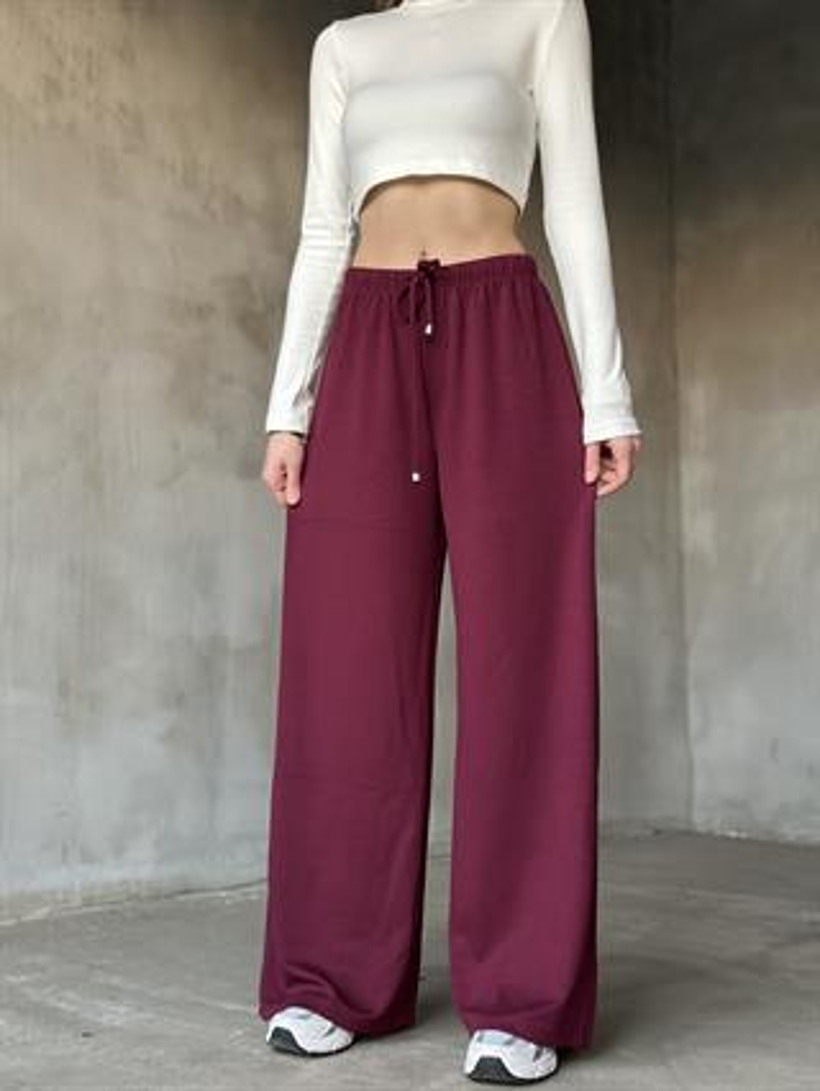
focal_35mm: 48
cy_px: 546
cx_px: 410
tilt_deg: +4.1
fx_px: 1515
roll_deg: -1.1
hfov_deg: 30.3
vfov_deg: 39.6
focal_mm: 6.86
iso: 320
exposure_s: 1/60
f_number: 1.78
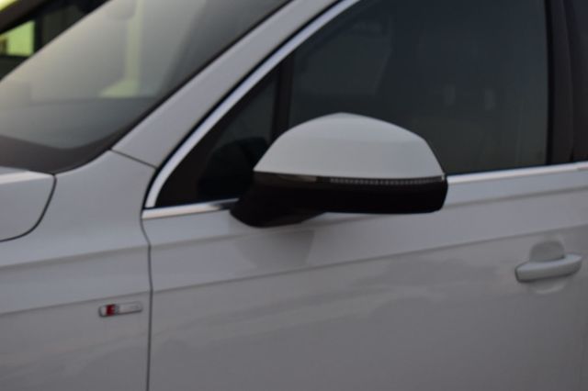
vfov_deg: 22.6
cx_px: 294
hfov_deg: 33.4
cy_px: 196
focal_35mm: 60
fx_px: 979
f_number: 6.3
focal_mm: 40
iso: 800
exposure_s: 1/15
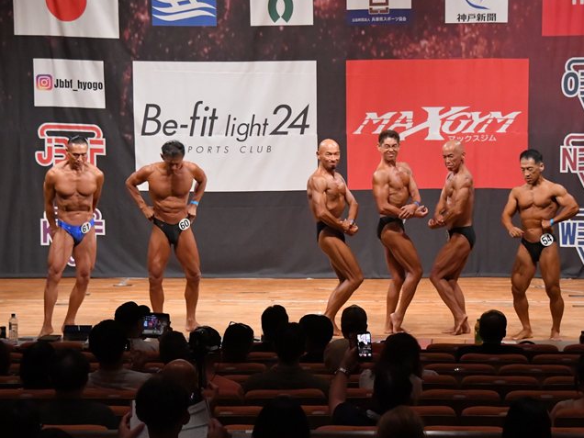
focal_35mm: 144
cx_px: 325
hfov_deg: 13.7
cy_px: 220
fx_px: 2429
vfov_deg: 10.3
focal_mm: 82
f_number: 5.6
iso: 9000
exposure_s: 1/400
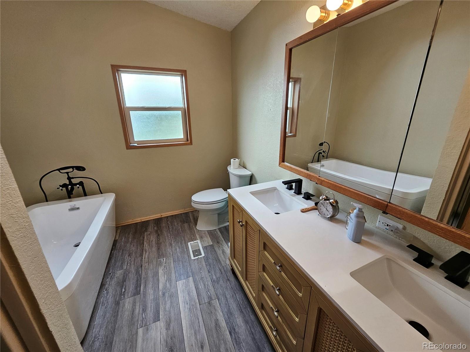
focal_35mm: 13
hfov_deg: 106.2
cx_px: 235
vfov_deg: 89.9
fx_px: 177
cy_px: 176
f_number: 2.2
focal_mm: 1.7
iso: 64
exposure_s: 1/60
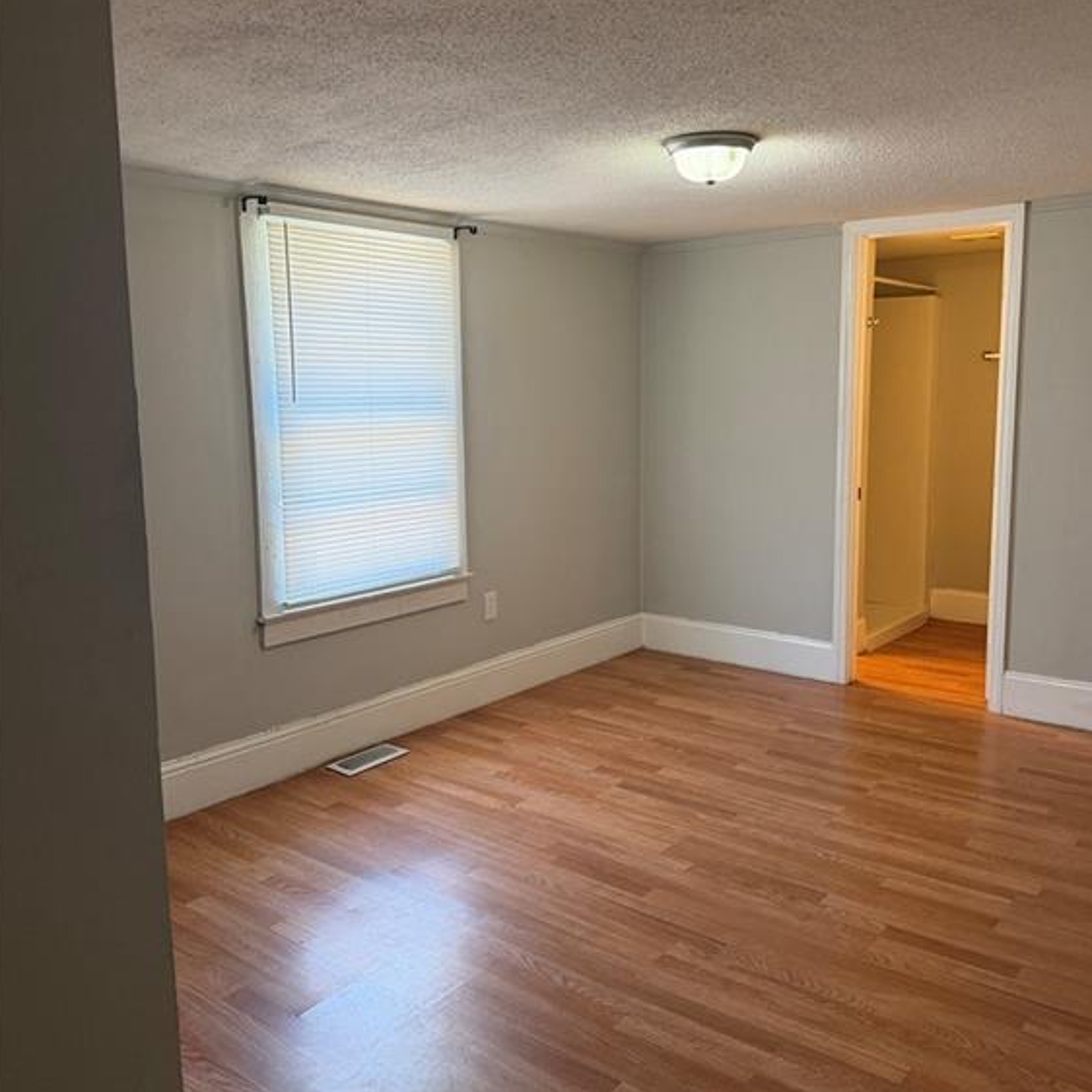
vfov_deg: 55.6
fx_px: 1035
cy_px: 519
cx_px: 550
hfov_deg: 55.6
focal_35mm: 29
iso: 320
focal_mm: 6.76
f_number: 1.78
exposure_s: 1/120
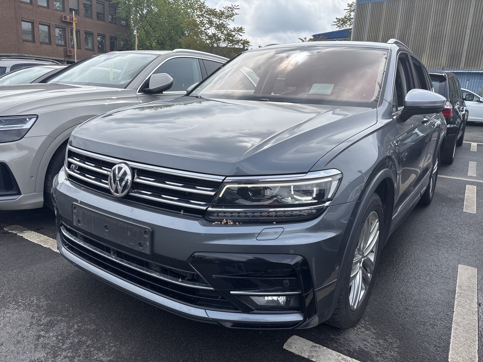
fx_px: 363
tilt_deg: -11.5
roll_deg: -2.5
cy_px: 181
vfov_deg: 53.1
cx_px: 242
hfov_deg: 67.3
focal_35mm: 26
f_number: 1.6
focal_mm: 5.96
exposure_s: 1/2024
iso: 50
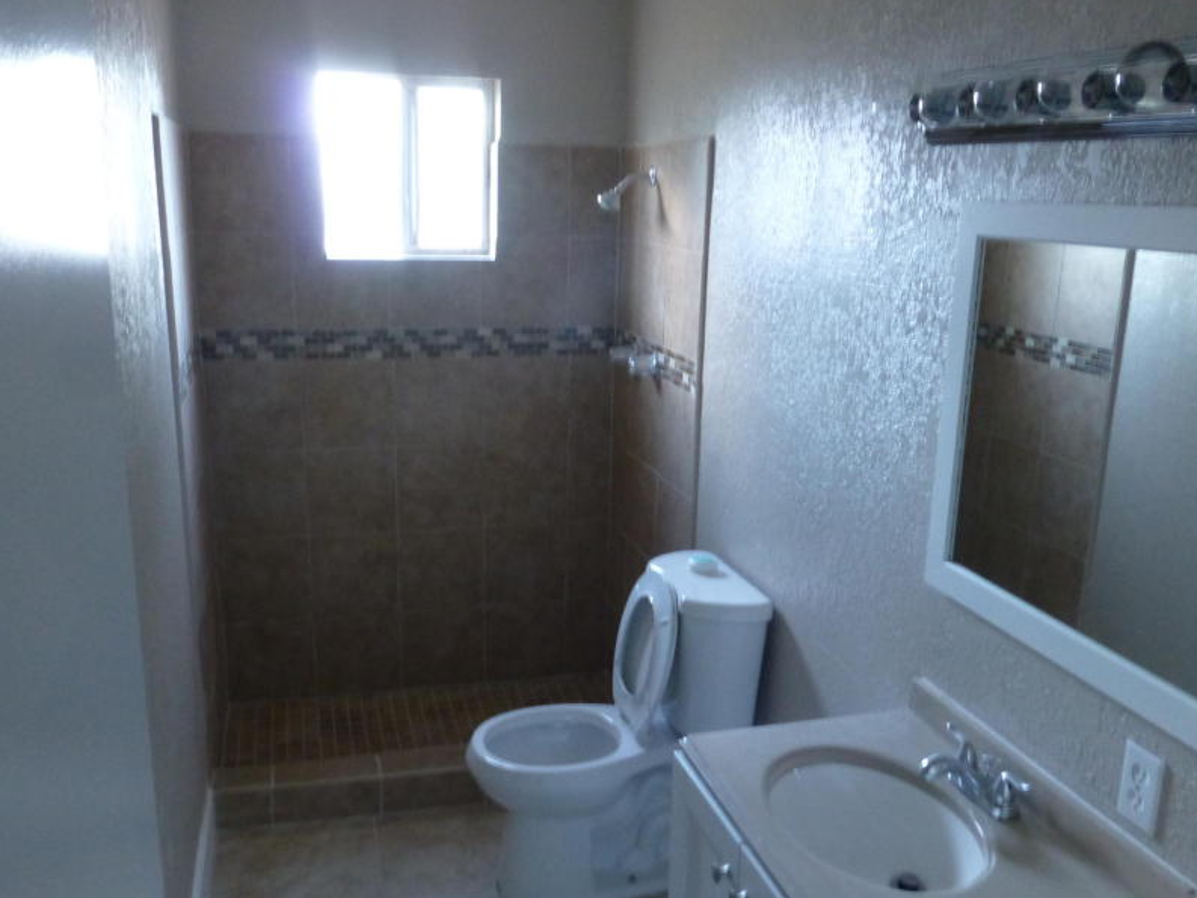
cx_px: 602
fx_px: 1072
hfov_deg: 58.3
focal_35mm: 31
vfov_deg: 45.4
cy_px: 491
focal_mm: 4.3
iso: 400
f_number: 5
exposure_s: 1/4
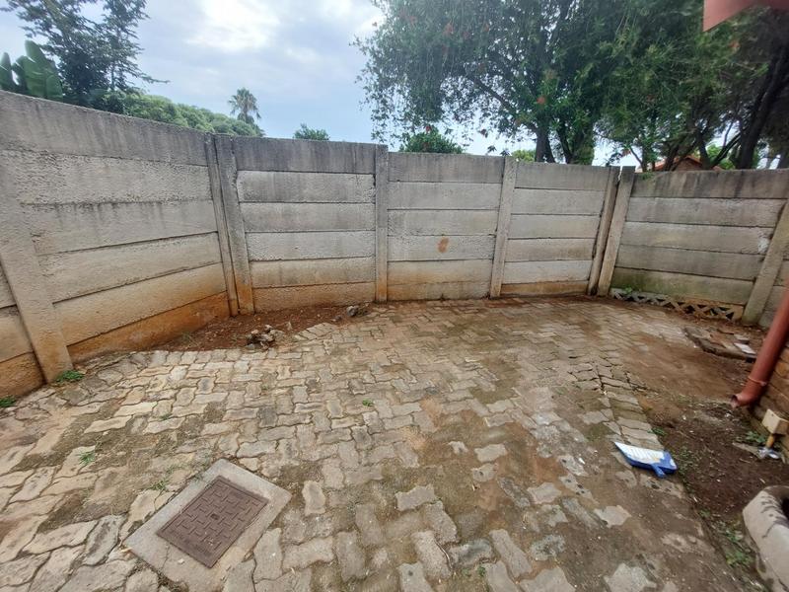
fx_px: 296
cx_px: 394
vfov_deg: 89.9
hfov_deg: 106.2
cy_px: 296
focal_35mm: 13
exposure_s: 1/466
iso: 50
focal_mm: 1.74
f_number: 2.2
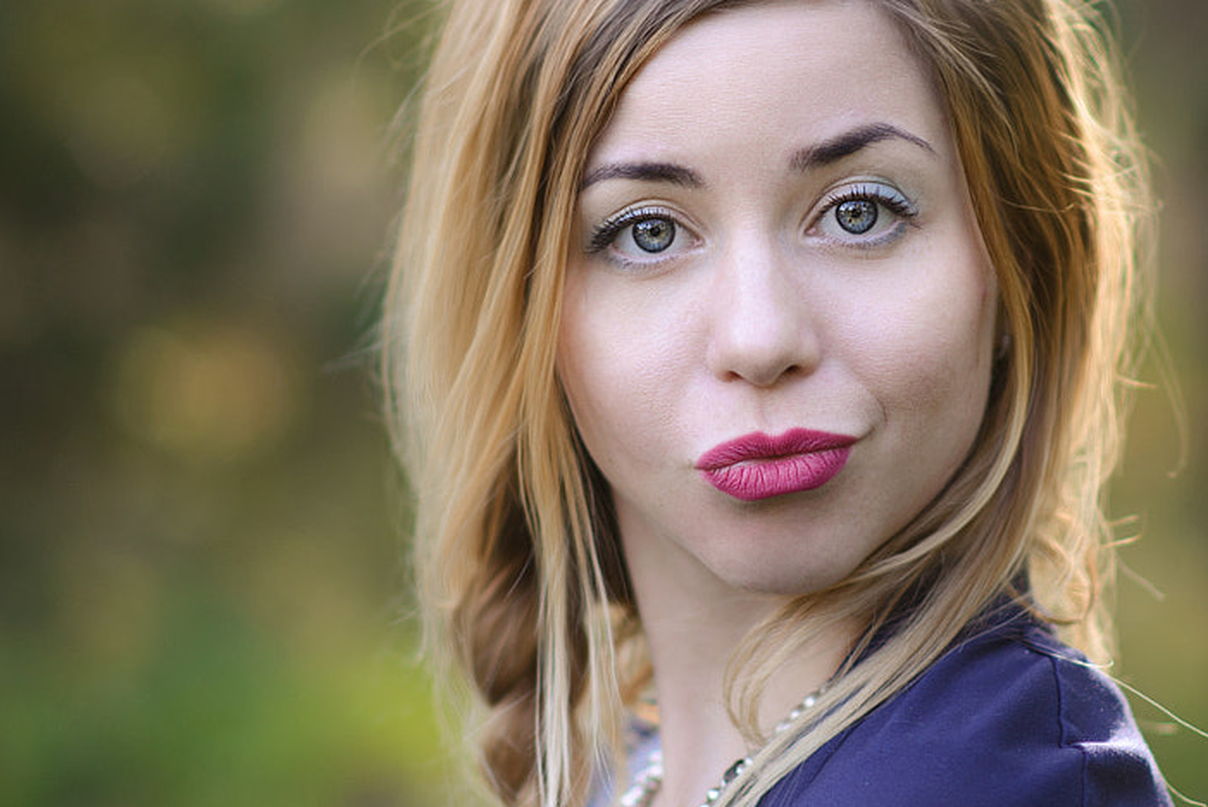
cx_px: 757
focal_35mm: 194
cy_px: 285
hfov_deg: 10.6
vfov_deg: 7.1
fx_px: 6512
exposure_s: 1/500
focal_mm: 85
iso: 125
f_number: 1.8
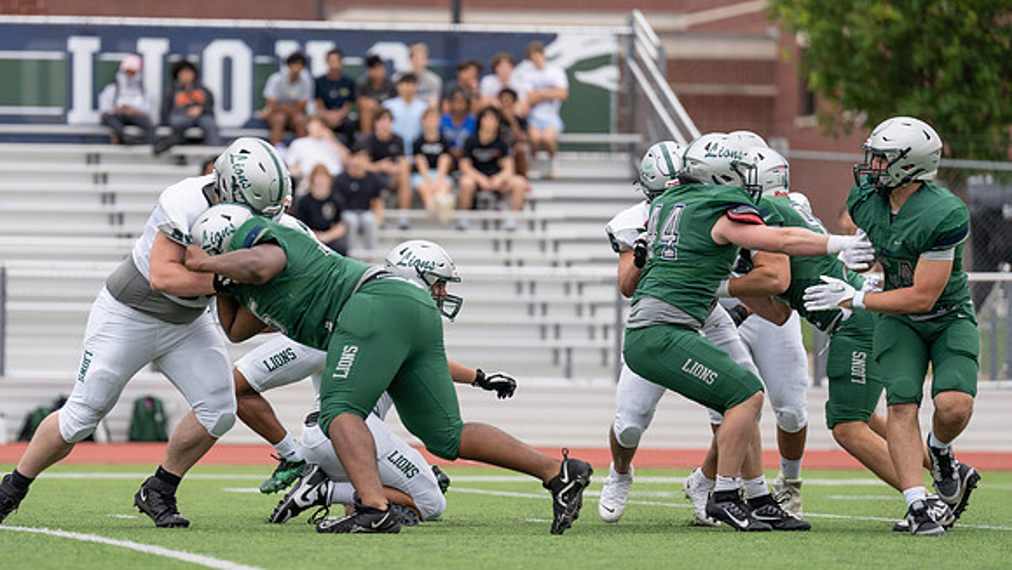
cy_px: 287
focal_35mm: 280
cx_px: 343
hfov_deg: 7.7
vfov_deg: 4.4
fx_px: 7506
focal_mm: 200
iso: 250
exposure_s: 1/1250
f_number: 2.8
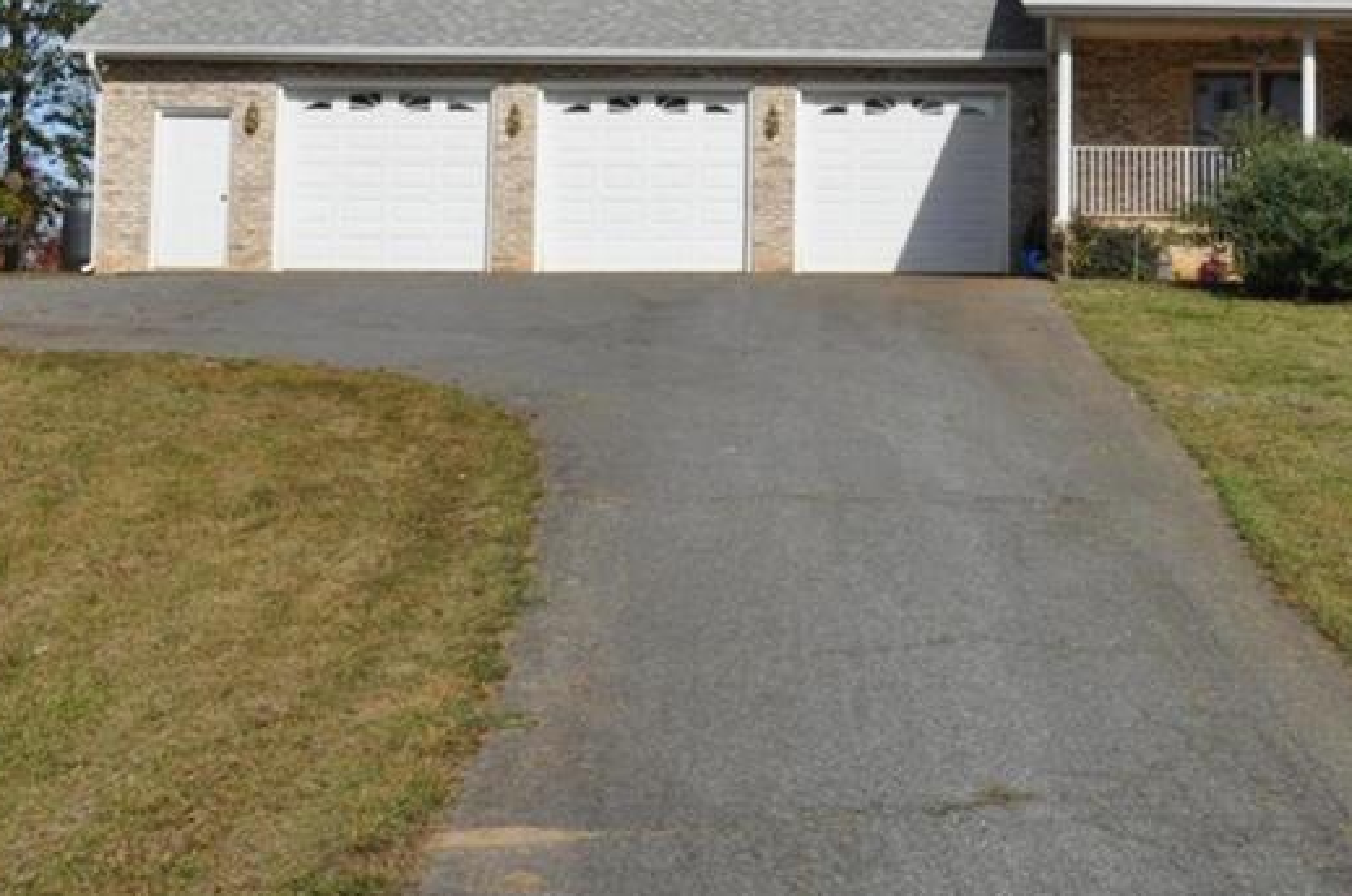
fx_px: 2662
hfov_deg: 27.3
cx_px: 1256
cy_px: 69
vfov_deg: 18.7
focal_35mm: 71
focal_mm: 24
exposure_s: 1/500
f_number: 22
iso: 1000
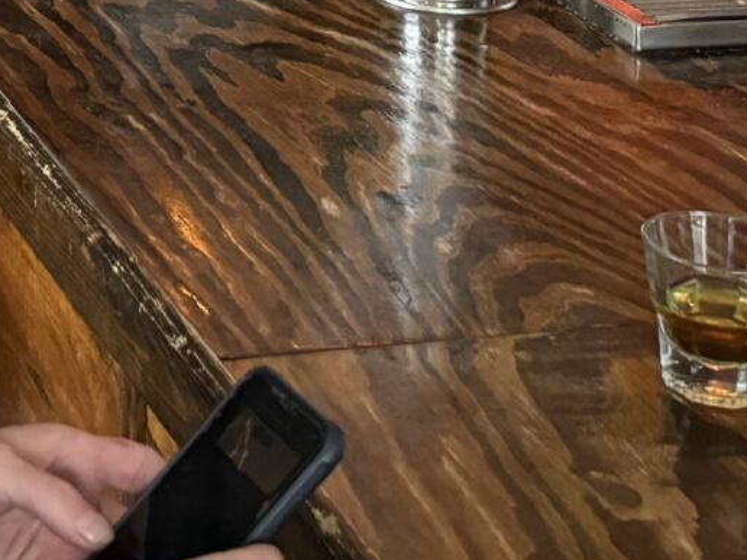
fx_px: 2568
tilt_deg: -3.4
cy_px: -728
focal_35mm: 119
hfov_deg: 15.2
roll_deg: +0.1
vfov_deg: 10.8
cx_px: -402
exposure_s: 1/50
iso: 800
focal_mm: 6.86
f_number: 1.78
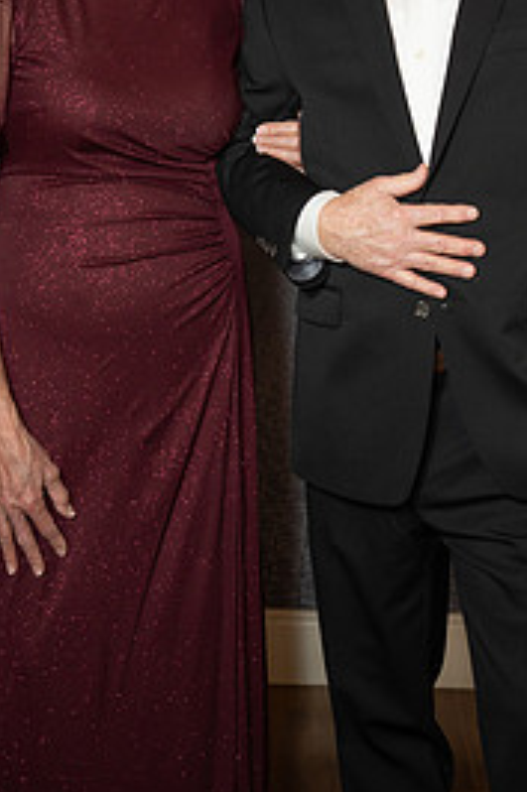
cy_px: 143
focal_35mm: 85
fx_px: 1869
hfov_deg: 16.0
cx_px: 295
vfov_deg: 23.5
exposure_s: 1/160
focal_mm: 50.2
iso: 1000
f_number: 2.8
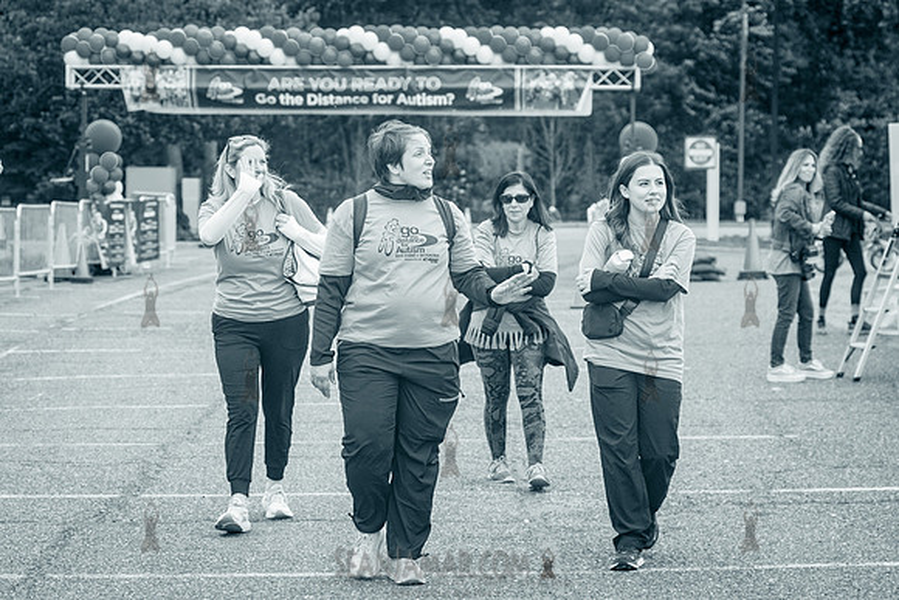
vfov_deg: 12.0
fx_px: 2845
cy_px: 353
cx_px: 404
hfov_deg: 18.0
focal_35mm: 114
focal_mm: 80
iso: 1000
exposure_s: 1/2500
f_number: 4
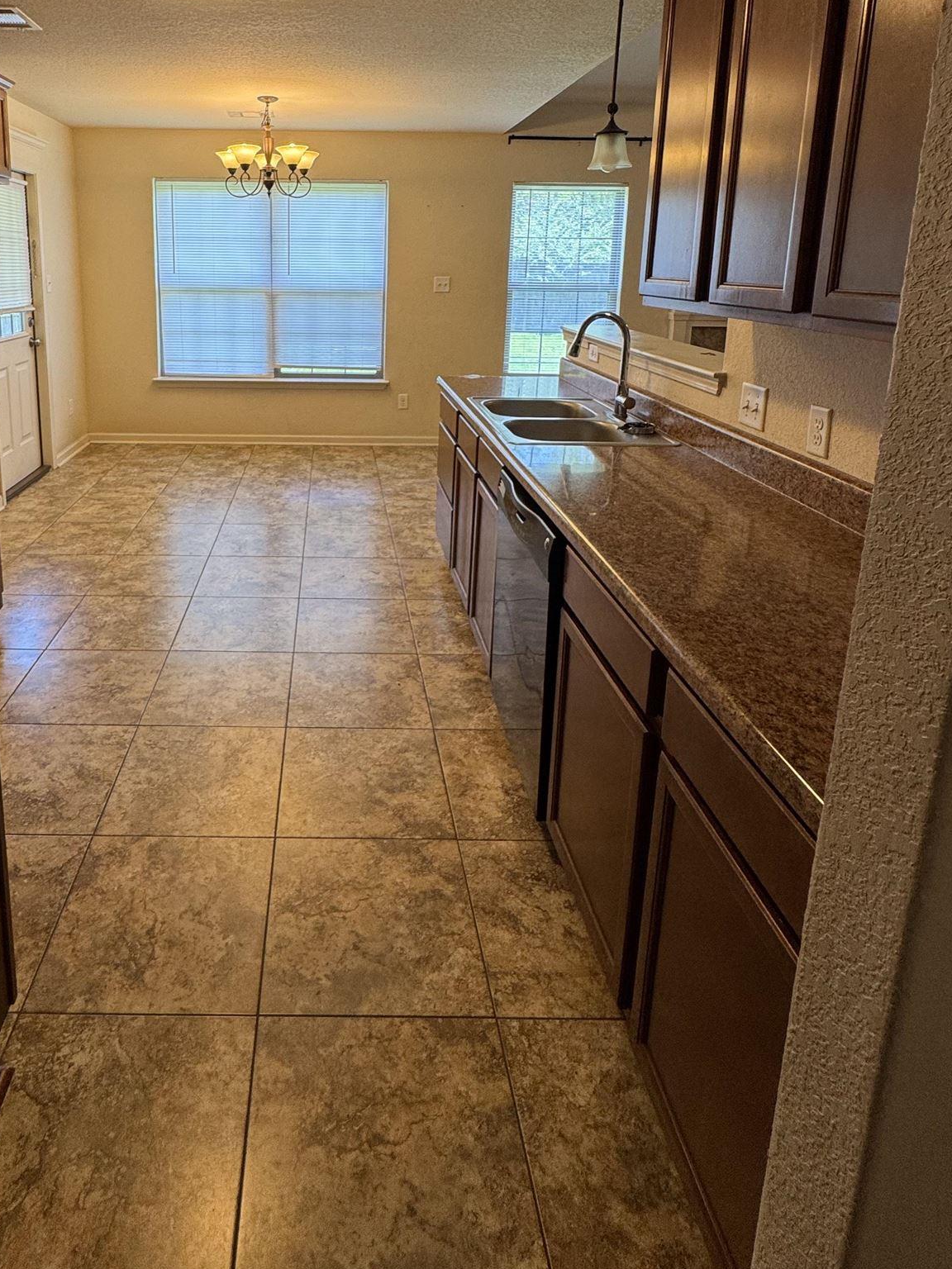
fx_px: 770
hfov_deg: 62.2
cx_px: 332
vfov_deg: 76.1
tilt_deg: -11.2
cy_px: 406
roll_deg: +0.0
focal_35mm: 21
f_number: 2.2
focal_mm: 2.22
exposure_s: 1/120
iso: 80
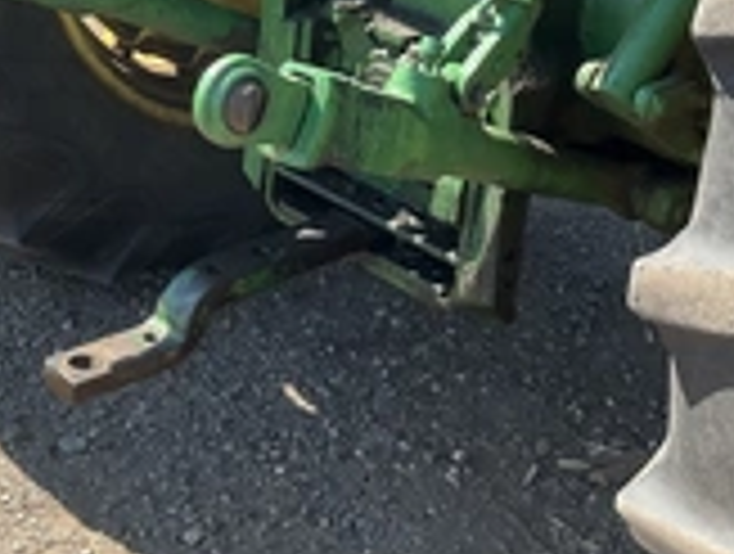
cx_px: 302
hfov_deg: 27.3
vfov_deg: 20.2
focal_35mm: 71
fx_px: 1509
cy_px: 0
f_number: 1.8
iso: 25
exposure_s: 1/422
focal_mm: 3
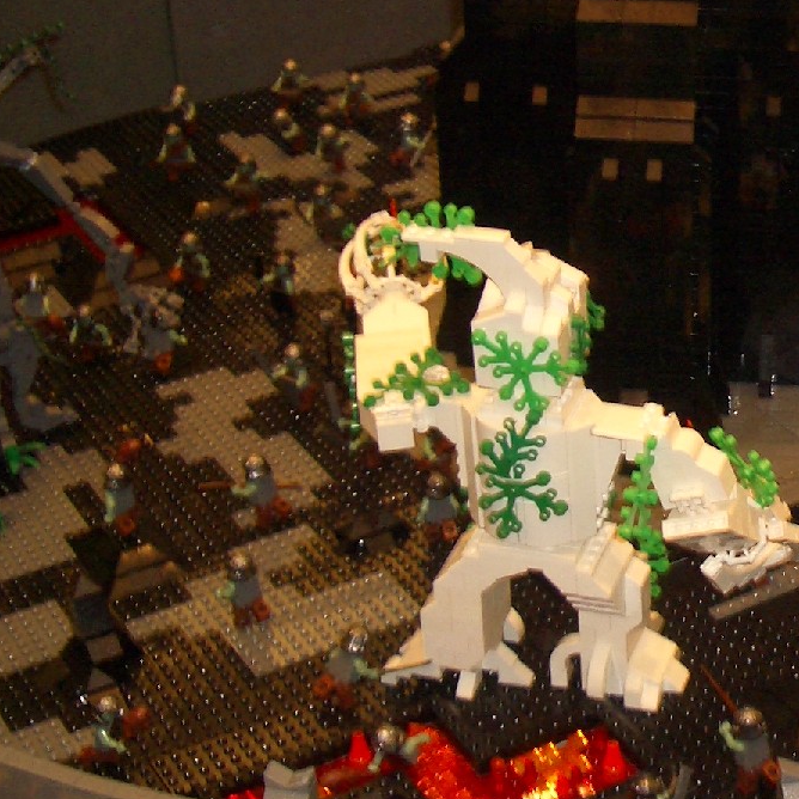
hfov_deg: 20.9
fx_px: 2089
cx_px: 819
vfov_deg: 21.6
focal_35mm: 80
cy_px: 306
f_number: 2.6
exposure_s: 1/60
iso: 100
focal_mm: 5.8
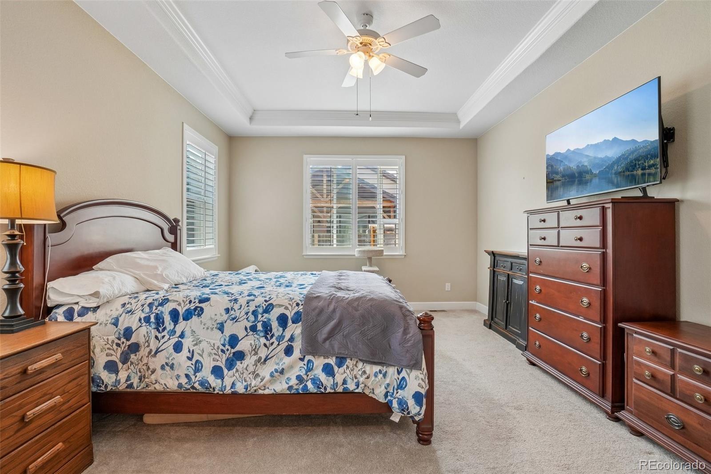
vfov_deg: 77.3
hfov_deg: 100.4
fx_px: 296
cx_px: 356
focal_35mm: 15
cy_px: 237
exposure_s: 1/30
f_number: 8
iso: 400
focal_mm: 10
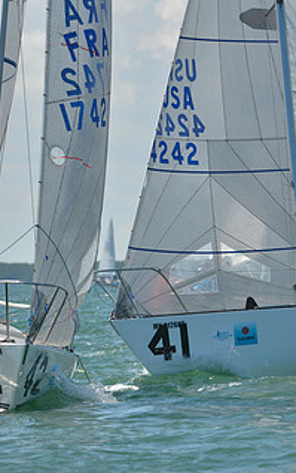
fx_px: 5751
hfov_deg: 2.9
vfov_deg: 4.7
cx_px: 9
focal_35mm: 446
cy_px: 222
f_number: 7.1
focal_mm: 240
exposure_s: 1/1000
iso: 200
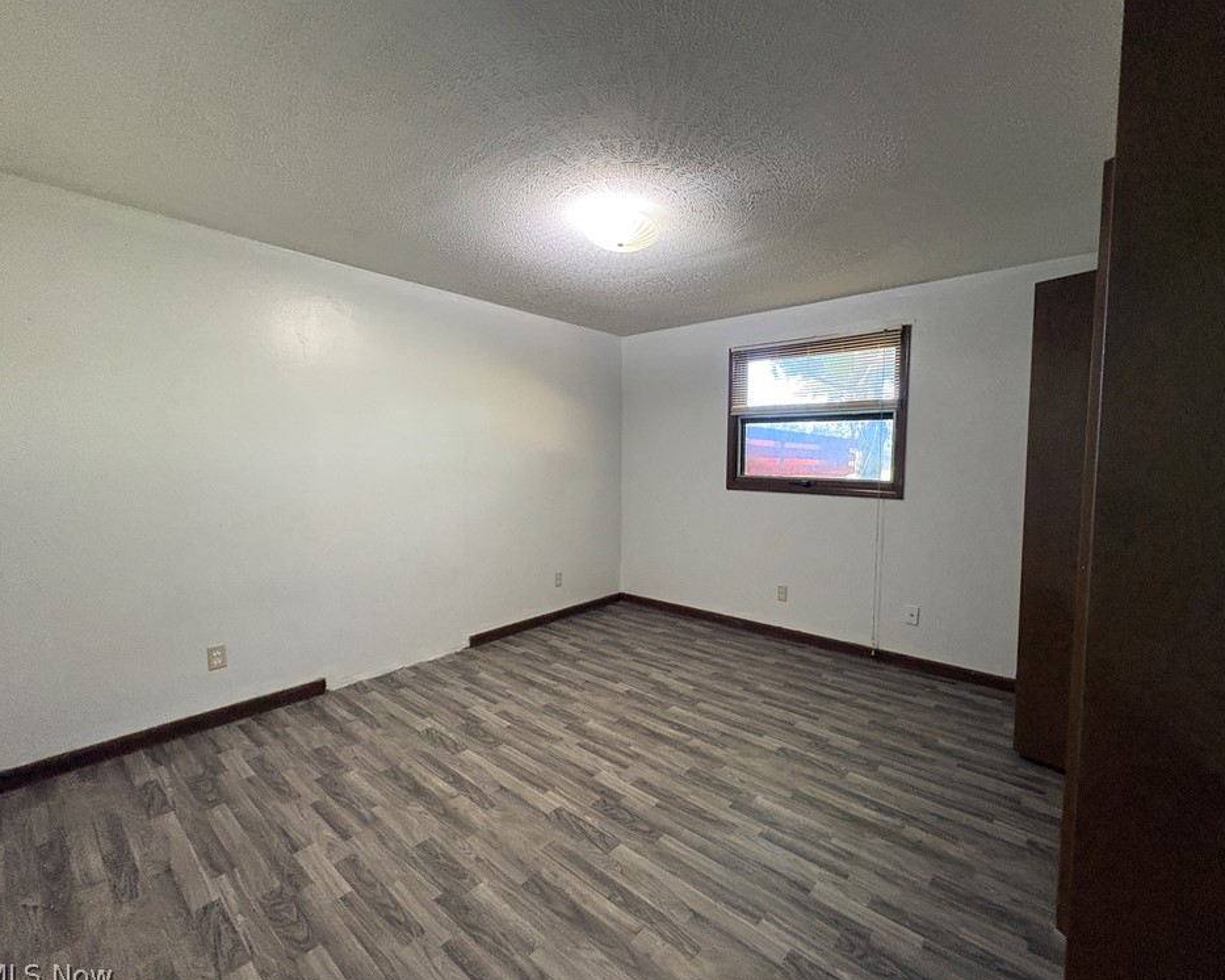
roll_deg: +0.1
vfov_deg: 84.0
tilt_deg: -4.0
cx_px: 649
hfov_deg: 96.7
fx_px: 544
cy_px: 493
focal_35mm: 15
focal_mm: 2.22
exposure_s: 1/60
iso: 500
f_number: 2.2
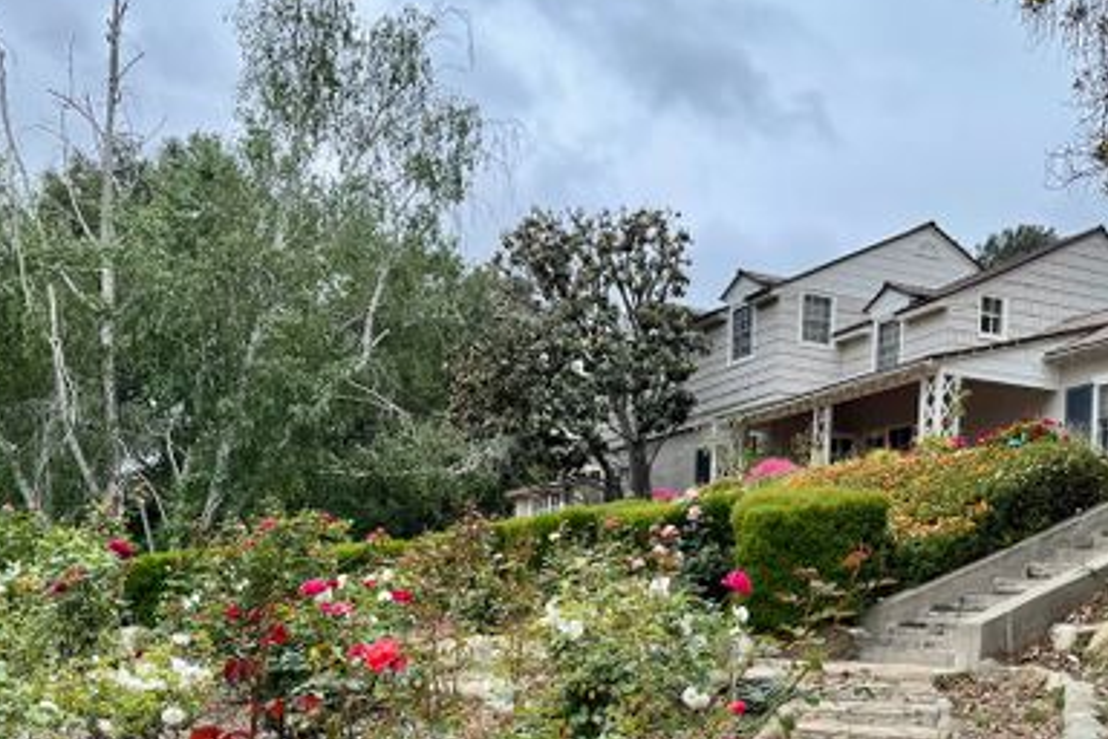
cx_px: 594
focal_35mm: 39
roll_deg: -2.2
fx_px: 1200
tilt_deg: +0.6
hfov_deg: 49.5
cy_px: 606
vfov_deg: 33.1
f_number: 1.78
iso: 80
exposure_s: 1/1215
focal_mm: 6.76
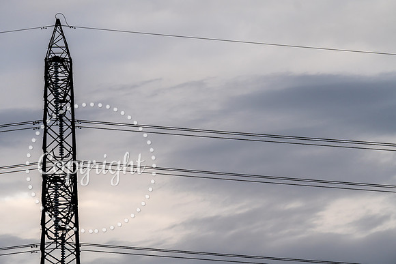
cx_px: 198
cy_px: 132
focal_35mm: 200
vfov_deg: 6.9
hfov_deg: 10.3
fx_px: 2200
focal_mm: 200
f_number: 3.5
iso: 320
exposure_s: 1/800
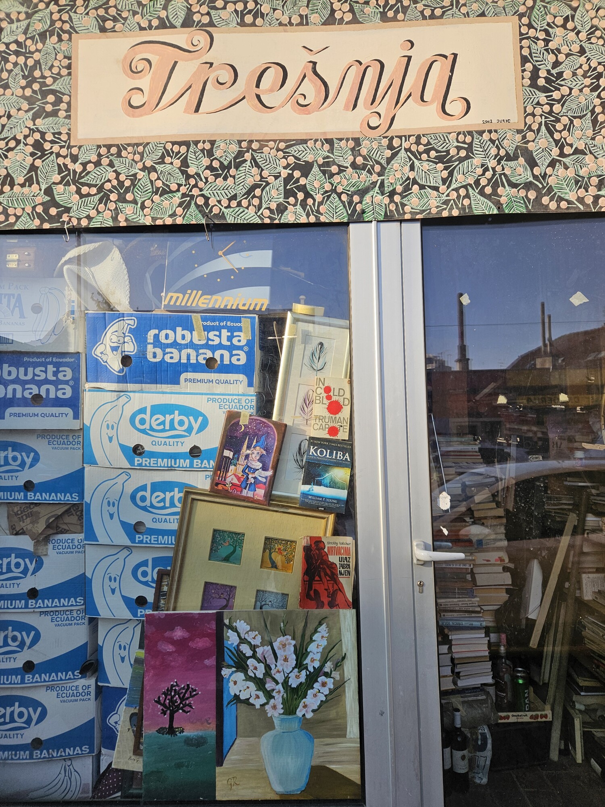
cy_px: 404
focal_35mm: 23
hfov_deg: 58.9
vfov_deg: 73.9
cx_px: 302
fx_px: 536
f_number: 1.8
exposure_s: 1/1372
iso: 40
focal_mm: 5.4
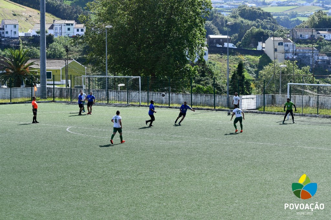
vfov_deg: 12.7
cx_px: 166
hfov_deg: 18.9
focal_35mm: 108
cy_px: 110
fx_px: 993
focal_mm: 72
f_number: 7.1
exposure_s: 1/500
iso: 200
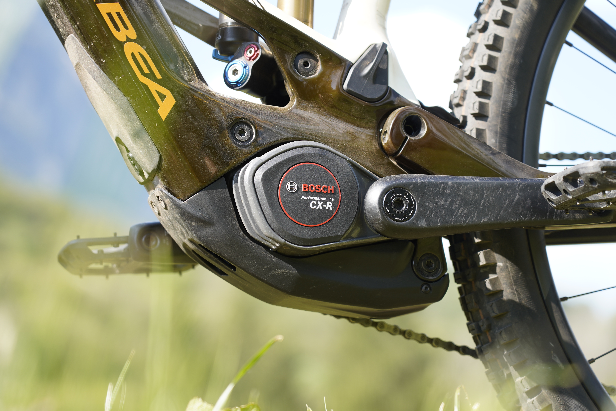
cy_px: 206
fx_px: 1797
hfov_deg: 19.5
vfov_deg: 13.0
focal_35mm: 105
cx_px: 308
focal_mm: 105
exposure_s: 1/200
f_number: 4
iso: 100
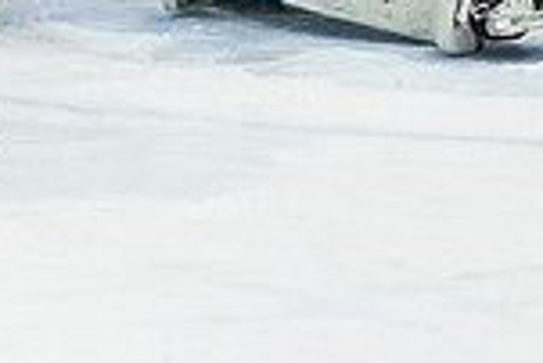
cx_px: -393
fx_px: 7700
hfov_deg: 4.0
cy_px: -356
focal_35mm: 510
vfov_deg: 2.7
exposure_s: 1/1000
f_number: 3.2
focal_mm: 85
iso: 1600
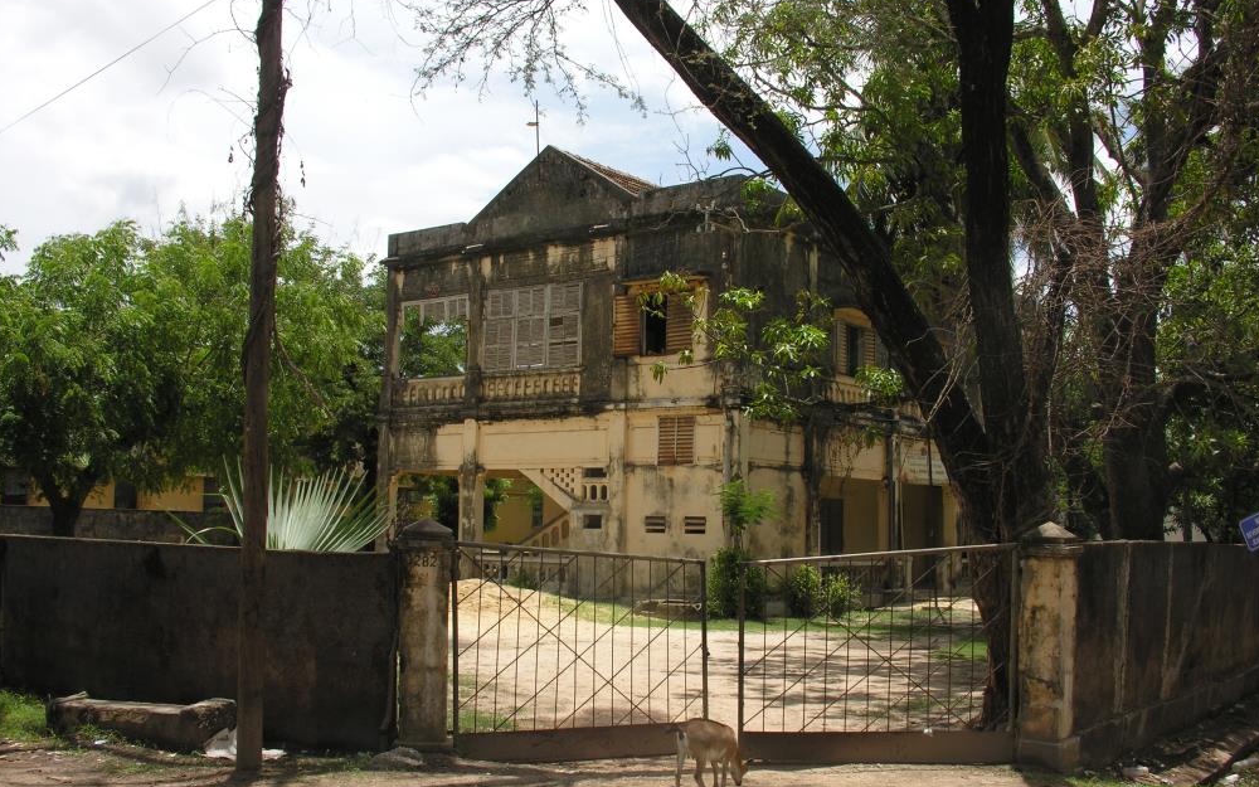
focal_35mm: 38
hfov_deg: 51.5
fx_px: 1304
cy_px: 446
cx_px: 640
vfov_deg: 33.5
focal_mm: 8.9
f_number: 6.3
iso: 50
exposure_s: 1/233
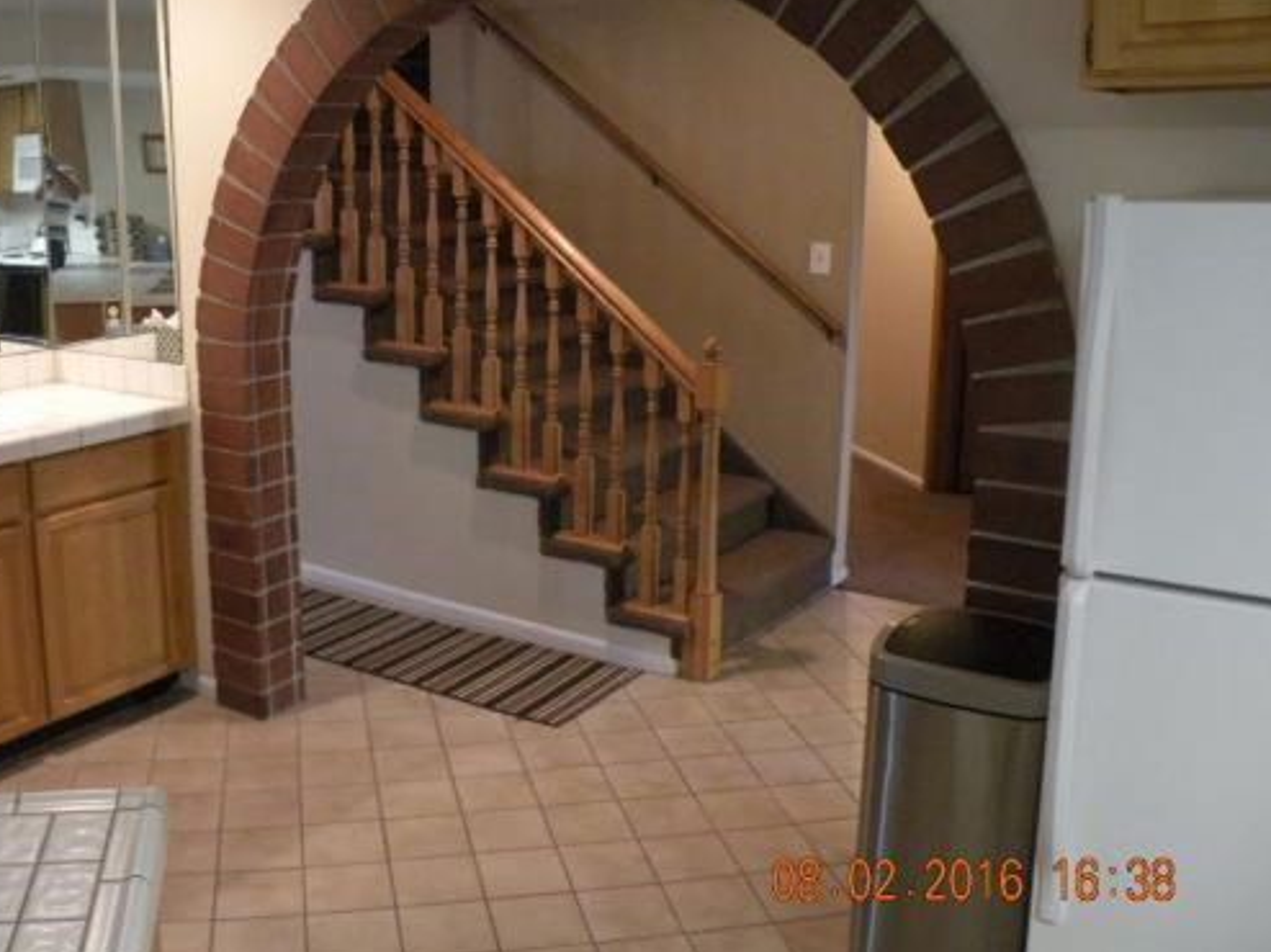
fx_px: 1284
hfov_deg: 51.9
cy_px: 391
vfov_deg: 40.5
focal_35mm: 35
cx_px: 455
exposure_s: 1/31.6
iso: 400
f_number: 2.8
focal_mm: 4.7
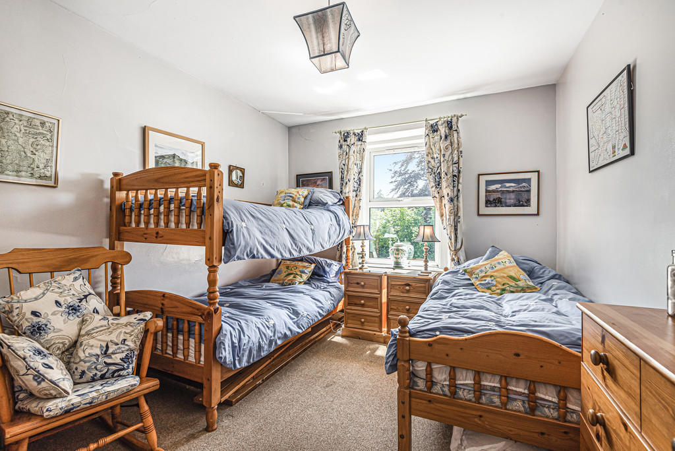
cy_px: 226
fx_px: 300
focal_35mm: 16
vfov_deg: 73.8
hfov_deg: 96.7
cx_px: 338
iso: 250
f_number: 8
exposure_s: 1/60
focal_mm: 16
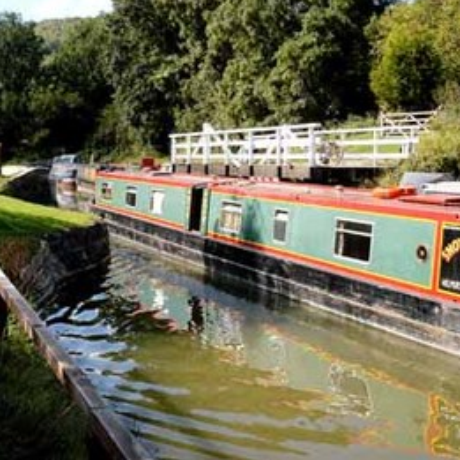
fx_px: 792
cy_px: 227
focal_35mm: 53
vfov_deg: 32.4
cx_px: 233
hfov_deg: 32.4
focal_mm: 27
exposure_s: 1/200
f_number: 8
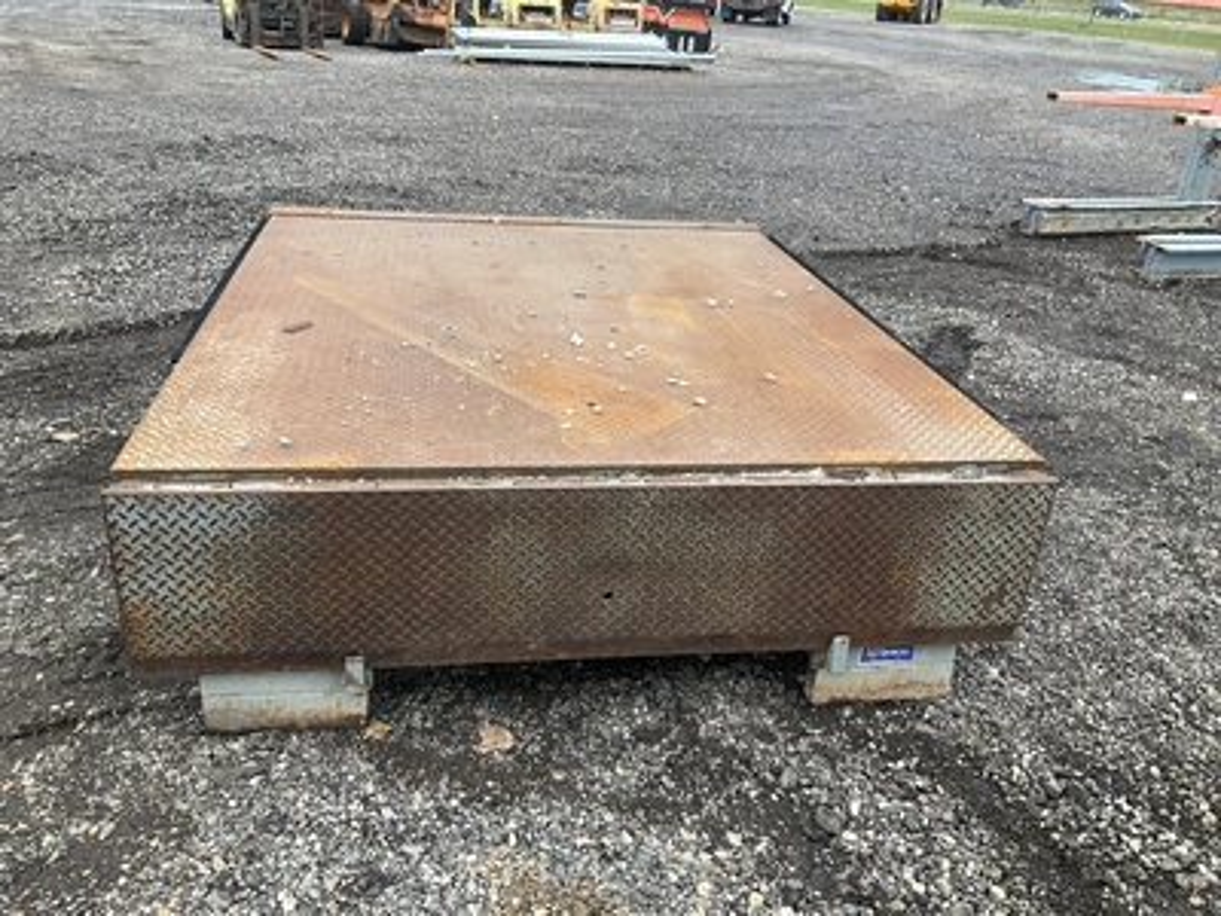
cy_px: 458
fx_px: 1023
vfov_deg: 48.2
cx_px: 610
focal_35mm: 29
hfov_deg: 61.7
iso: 25
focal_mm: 3
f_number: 1.8
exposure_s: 1/365
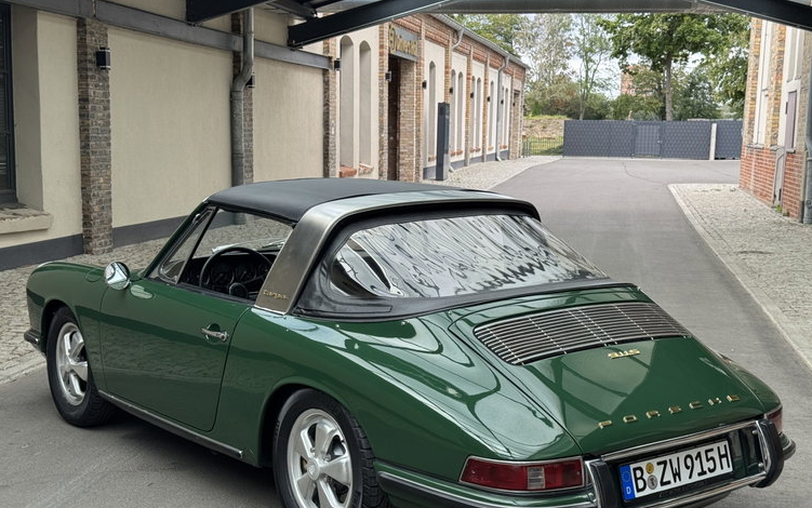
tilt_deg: -7.8
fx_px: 1151
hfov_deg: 38.9
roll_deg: -0.8
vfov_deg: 24.9
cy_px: 299
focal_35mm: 52
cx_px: 402
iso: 64
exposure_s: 1/664
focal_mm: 6.76
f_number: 1.78
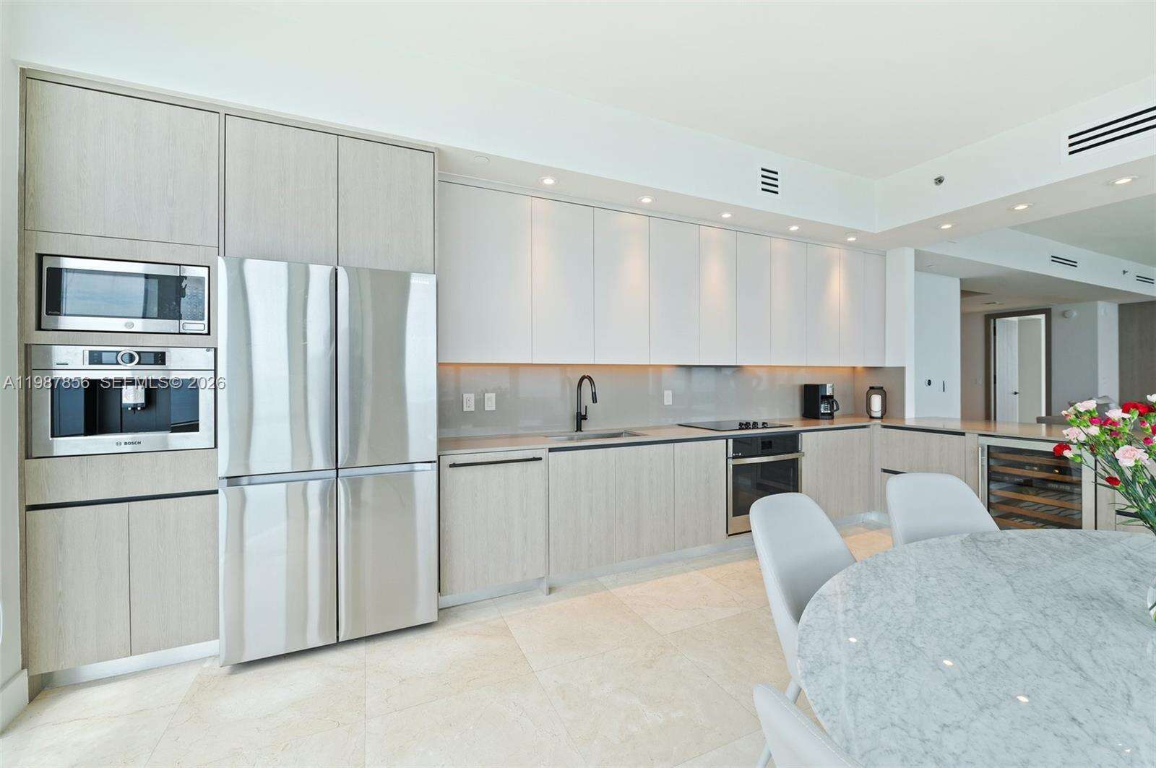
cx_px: 578
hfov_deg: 100.5
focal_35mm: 15
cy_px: 384
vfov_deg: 77.2
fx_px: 481
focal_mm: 15
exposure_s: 1/15
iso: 200
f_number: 8
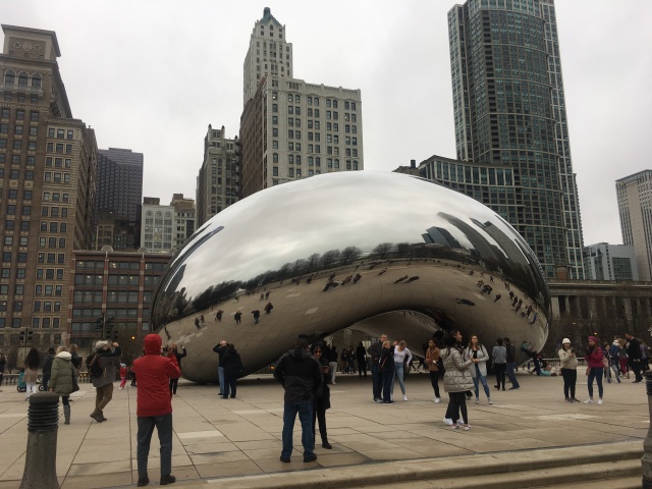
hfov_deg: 61.7
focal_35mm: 29
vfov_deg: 48.2
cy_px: 244
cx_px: 326
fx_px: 546
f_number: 2.2
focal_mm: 4.15
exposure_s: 1/234
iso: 25
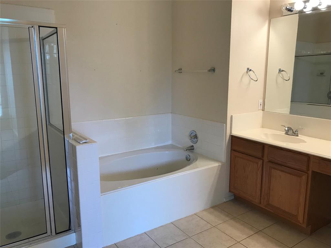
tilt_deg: -9.5
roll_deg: +0.7
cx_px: 166
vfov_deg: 49.7
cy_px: 124
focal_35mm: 28
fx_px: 268
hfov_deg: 63.4
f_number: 1.8
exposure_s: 1/40
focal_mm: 3.99
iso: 25
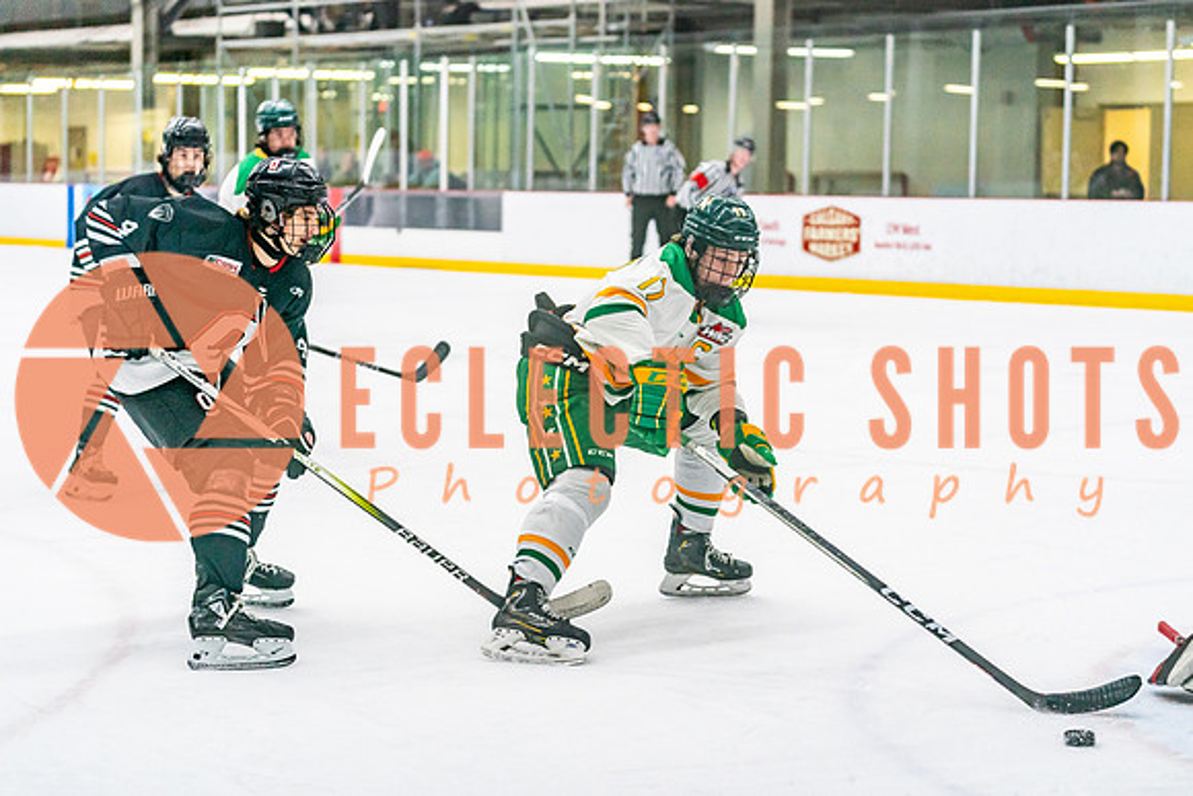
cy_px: 362
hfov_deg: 26.5
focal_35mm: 76
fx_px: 2531
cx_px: 591
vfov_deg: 17.9
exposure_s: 1/1250
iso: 3200
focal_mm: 70
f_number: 2.8
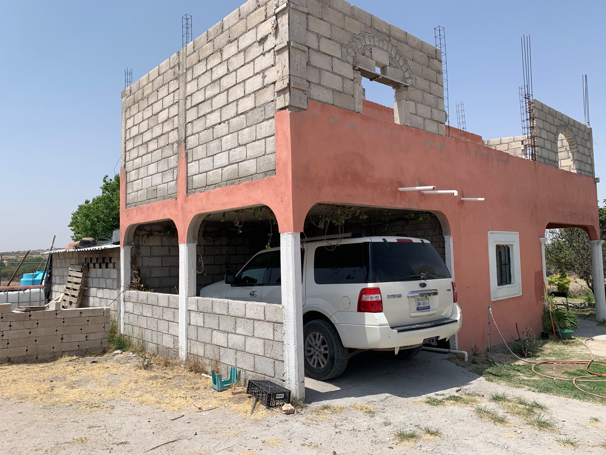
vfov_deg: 53.1
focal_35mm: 26
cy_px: 228
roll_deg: +0.6
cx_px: 303
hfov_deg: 67.3
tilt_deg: +3.9
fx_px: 455
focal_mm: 4.25
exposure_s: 1/3185
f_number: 1.8
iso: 25
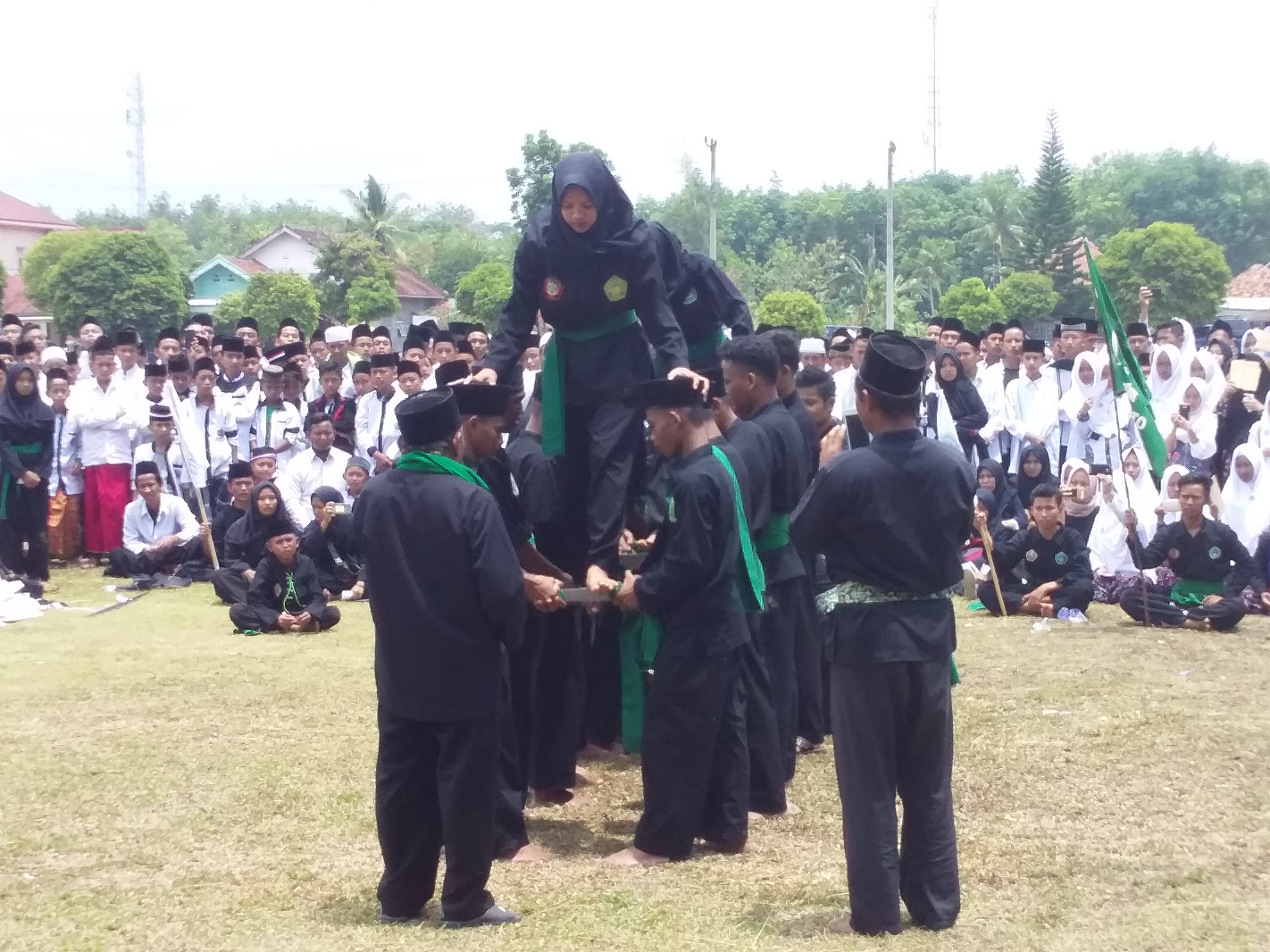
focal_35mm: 31
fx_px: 1137
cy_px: 476
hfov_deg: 58.4
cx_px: 635
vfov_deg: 45.4
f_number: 2.2
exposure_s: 1/516
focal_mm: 3.3
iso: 40
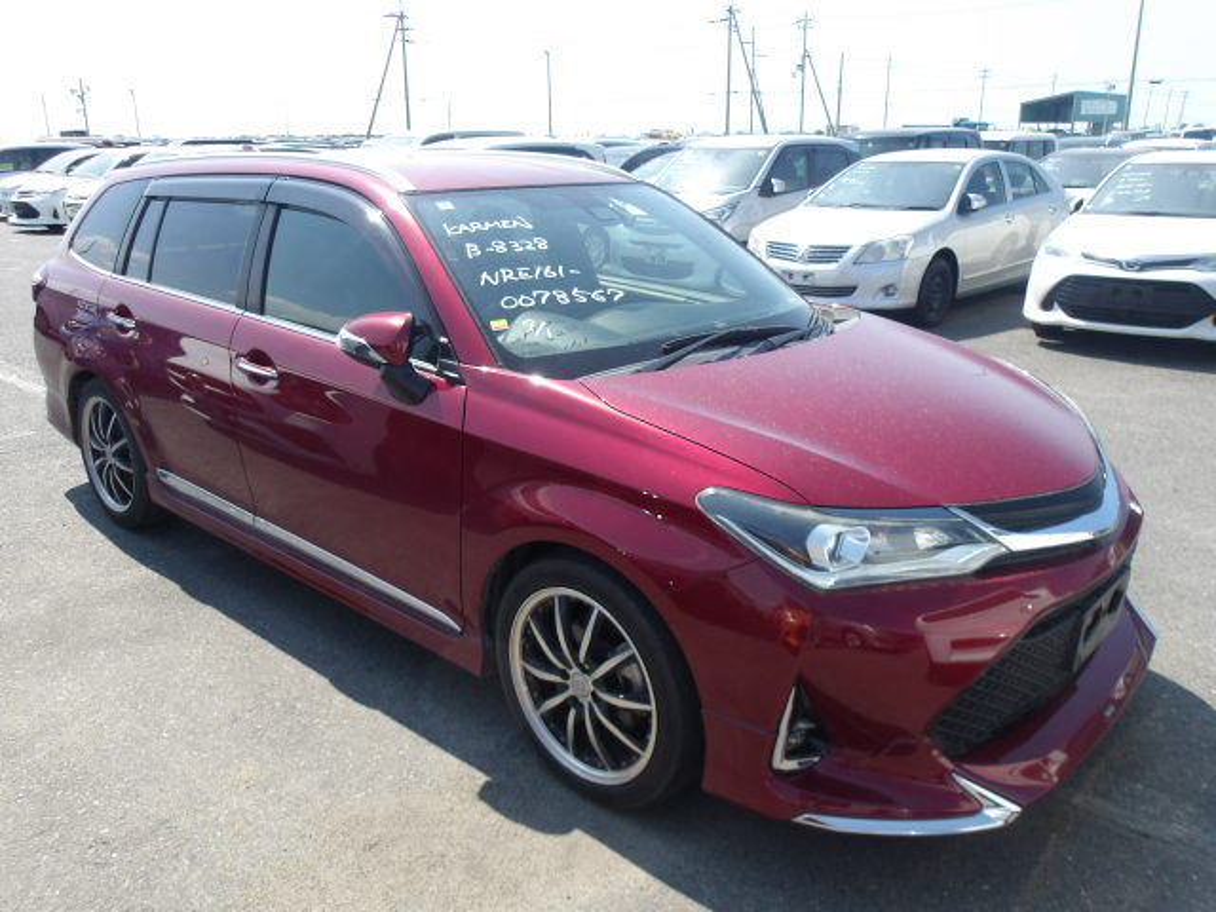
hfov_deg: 65.3
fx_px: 948
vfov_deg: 51.4
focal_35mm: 27
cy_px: 456
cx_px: 608
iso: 100
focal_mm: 4.9
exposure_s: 1/60
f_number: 10.4
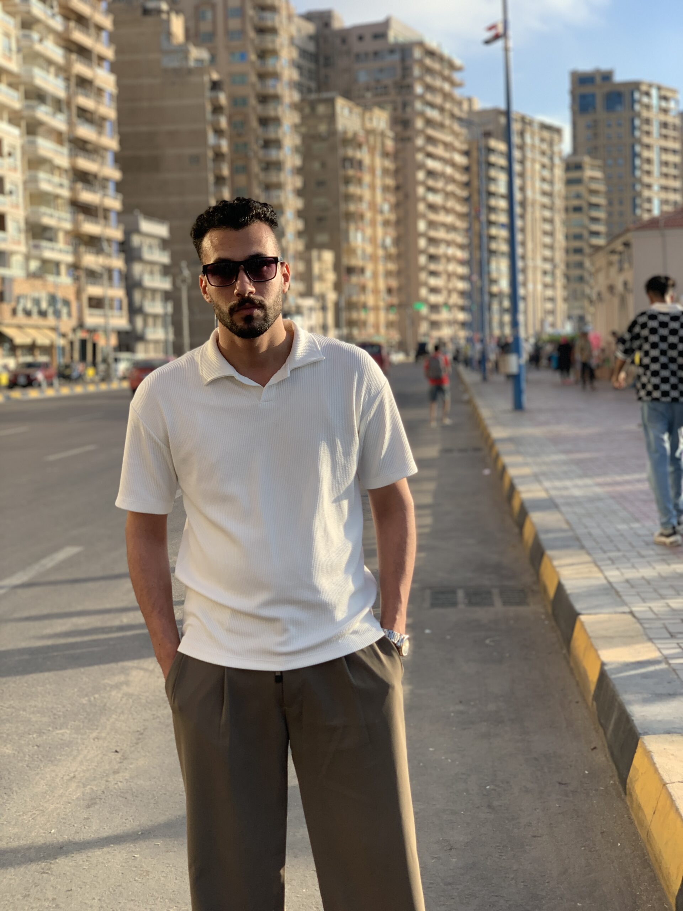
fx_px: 1368
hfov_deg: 28.0
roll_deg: +2.6
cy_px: 456
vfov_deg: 36.8
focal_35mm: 52
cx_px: 342
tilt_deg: -4.6
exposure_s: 1/444
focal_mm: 6
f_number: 2.4
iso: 16
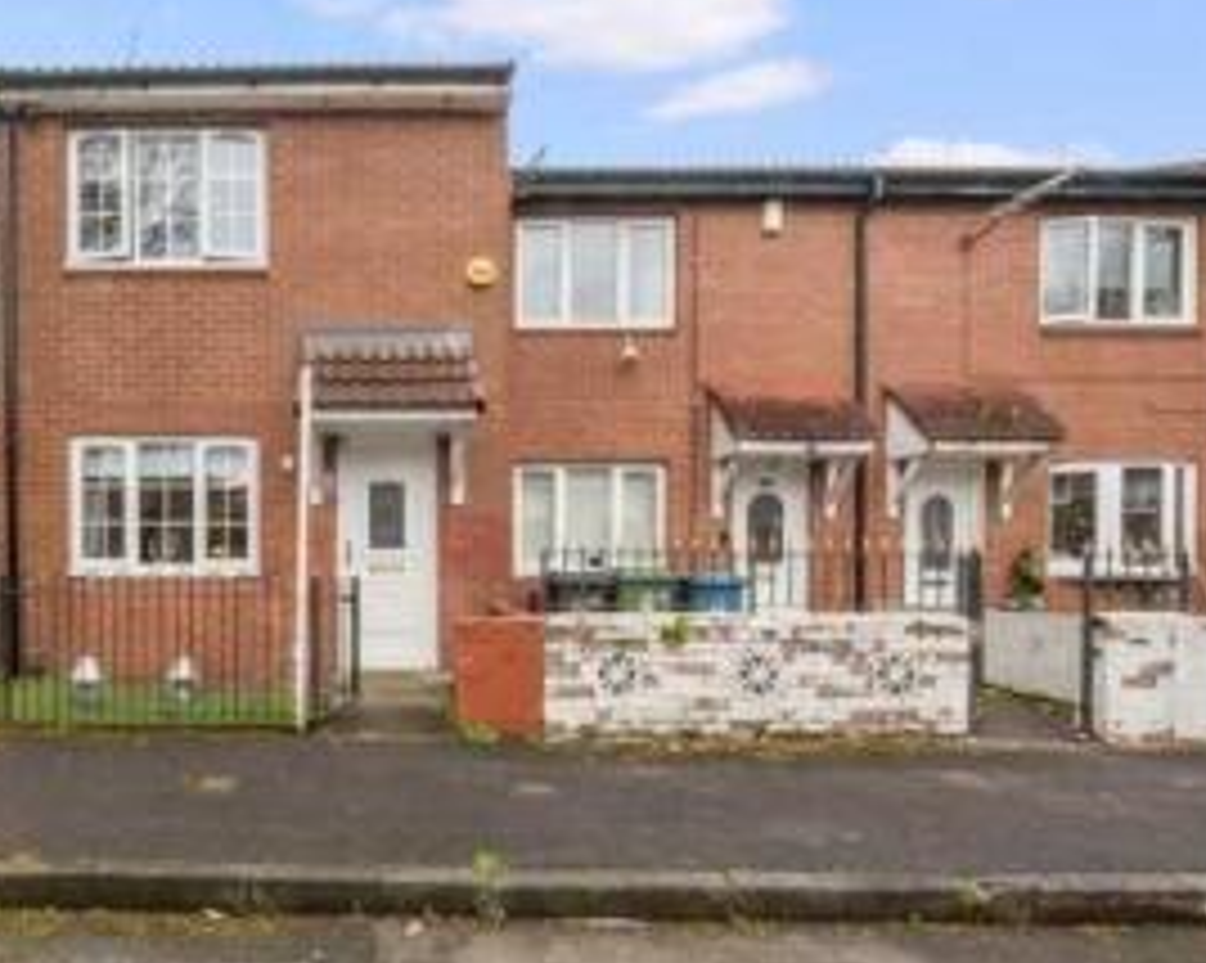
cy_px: 567
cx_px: 392
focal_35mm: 20
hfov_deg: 77.5
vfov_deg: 67.5
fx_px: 713
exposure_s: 1/50
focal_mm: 12
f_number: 22
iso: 640
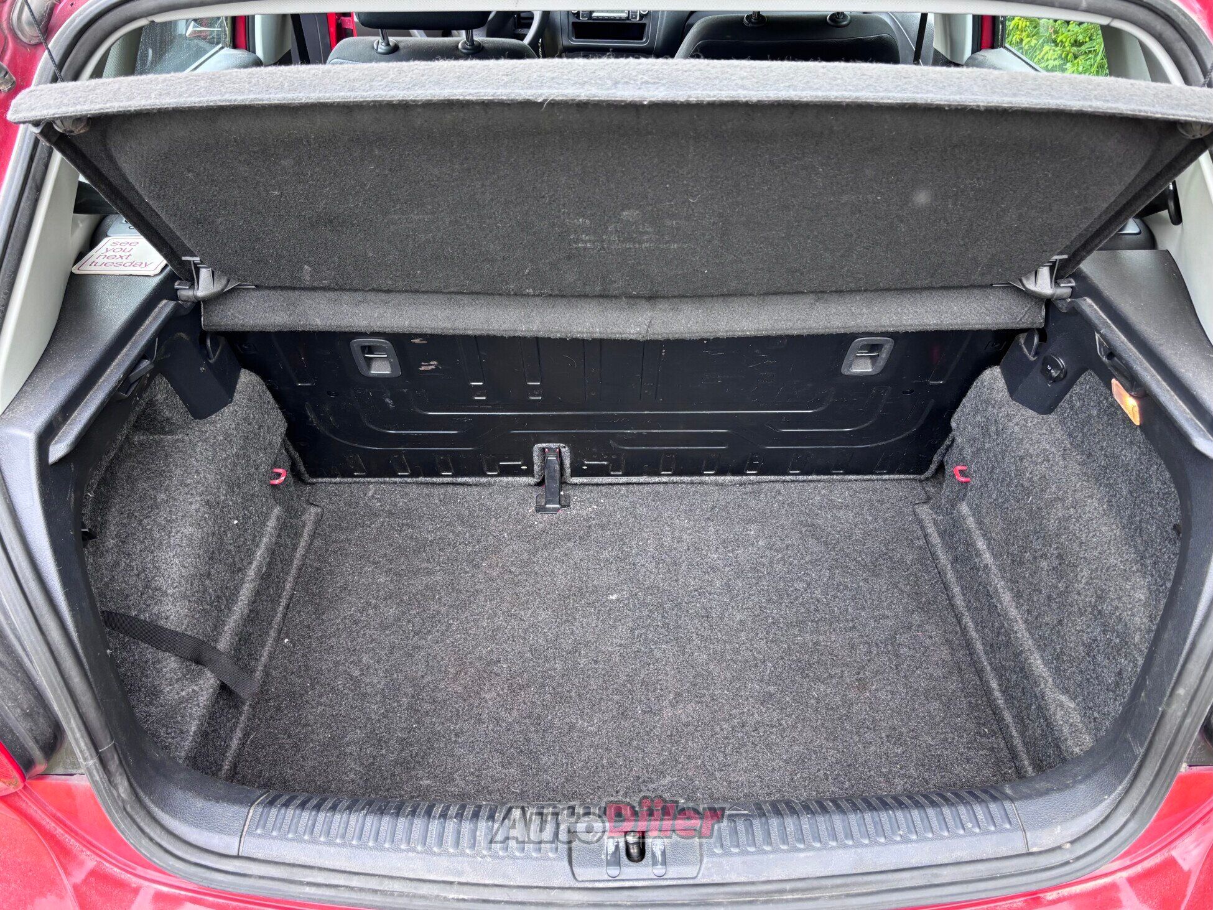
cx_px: 606
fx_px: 911
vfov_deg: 53.1
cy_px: 455
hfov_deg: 67.3
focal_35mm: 26
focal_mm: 5.96
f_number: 1.6
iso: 80
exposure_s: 1/121
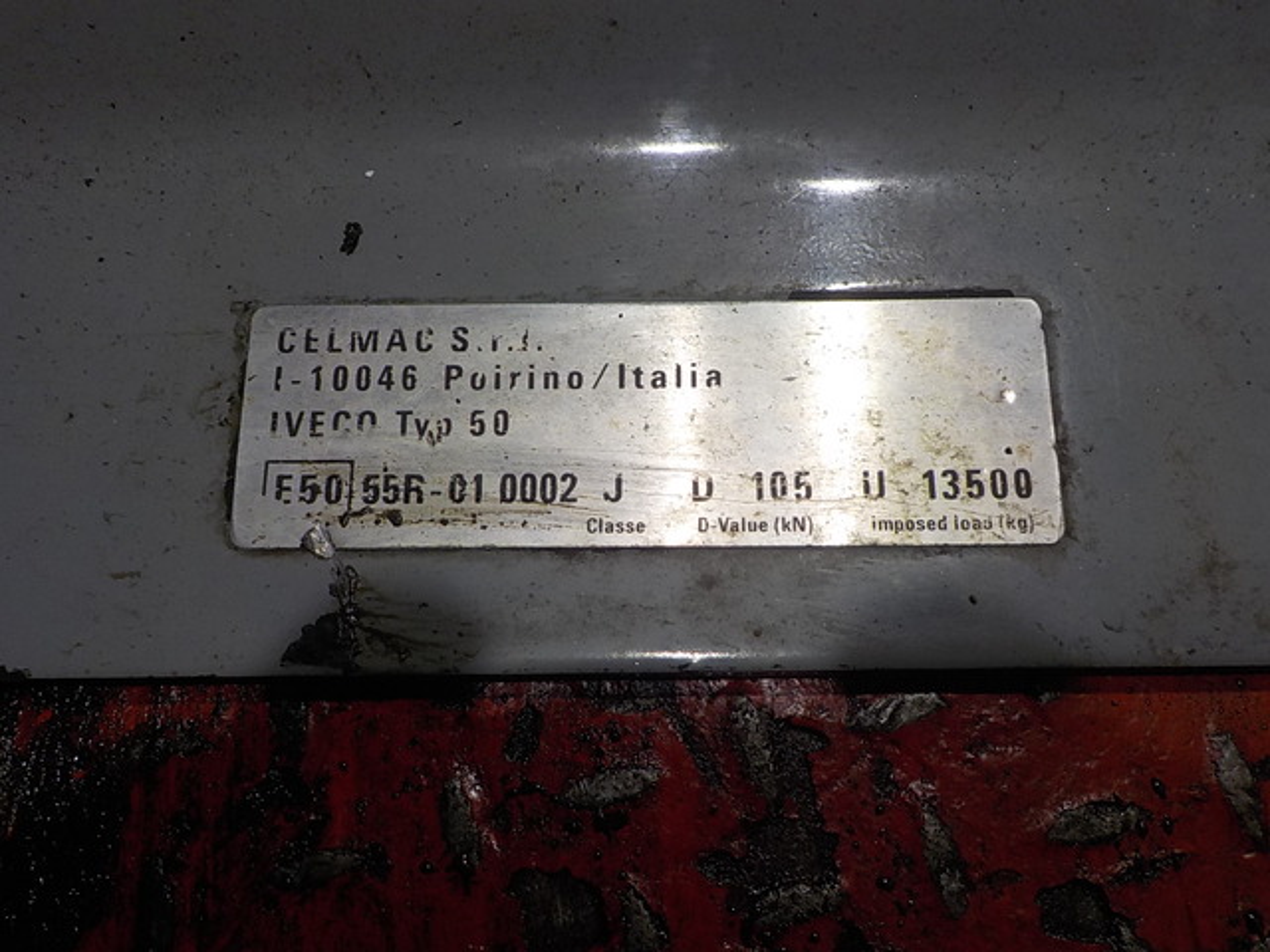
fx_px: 1101
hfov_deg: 60.0
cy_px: 476
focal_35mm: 30
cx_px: 635
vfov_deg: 46.8
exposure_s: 1/30
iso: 125
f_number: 3.3
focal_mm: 4.1
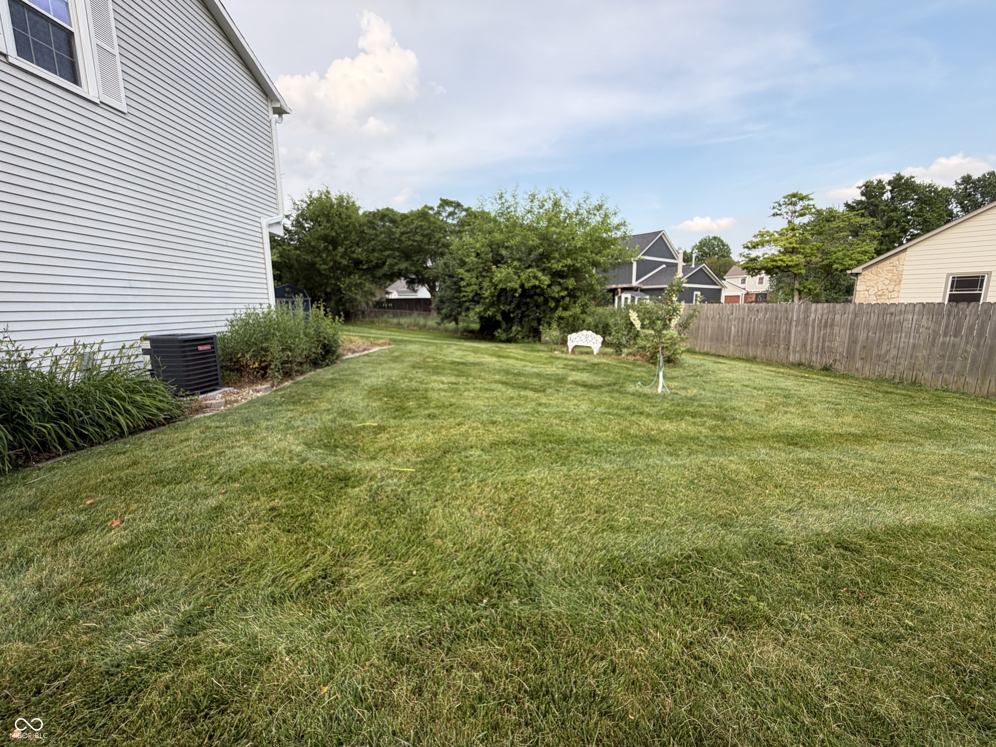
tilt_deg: -9.4
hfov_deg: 102.1
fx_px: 403
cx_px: 498
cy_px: 374
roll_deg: +0.4
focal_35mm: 14
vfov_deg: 85.7
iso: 40
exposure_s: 1/210
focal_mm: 2.22
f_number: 2.2
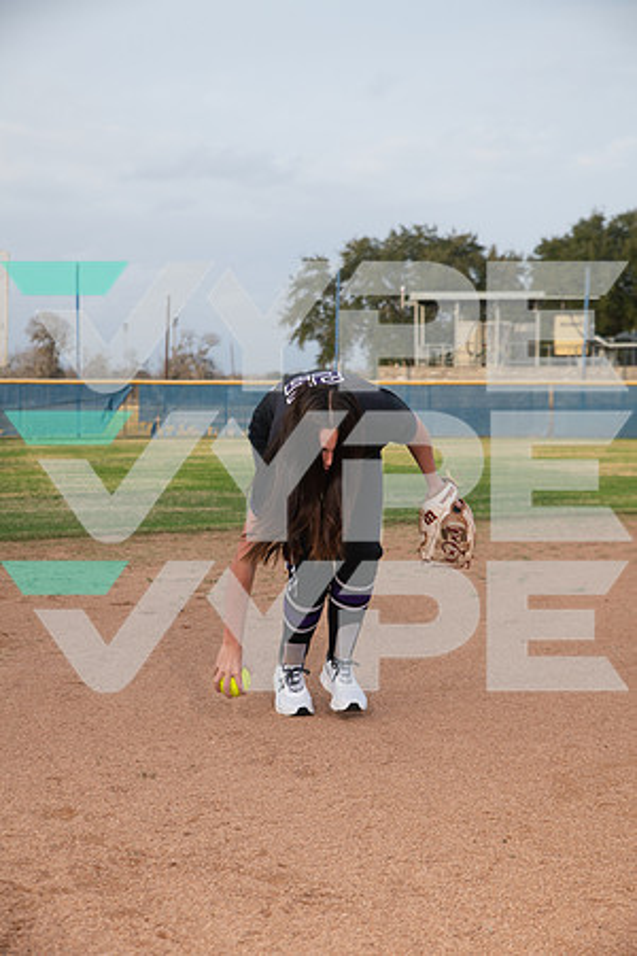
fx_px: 1645
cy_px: 478
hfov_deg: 21.9
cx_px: 318
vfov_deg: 32.4
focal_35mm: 62
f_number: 6.3
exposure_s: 1/400
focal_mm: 62
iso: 200
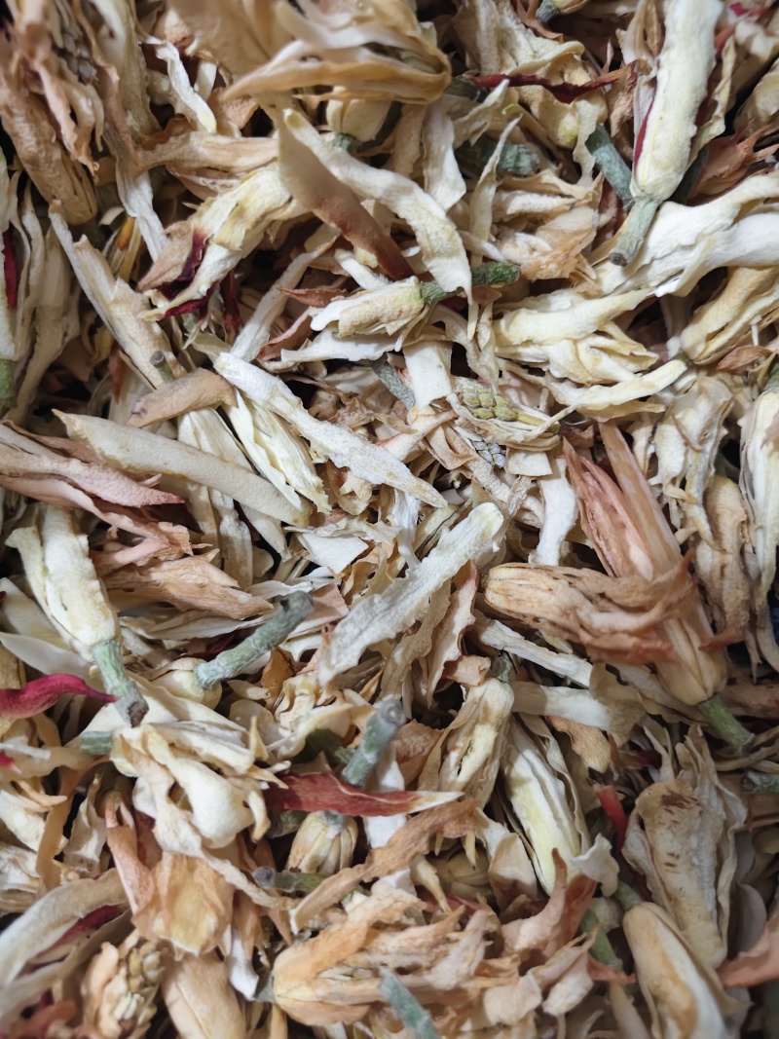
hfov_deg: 58.9
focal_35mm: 23
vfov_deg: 73.9
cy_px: 520
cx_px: 390
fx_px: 690
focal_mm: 5.56
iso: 1376
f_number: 1.88
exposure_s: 1/33.3
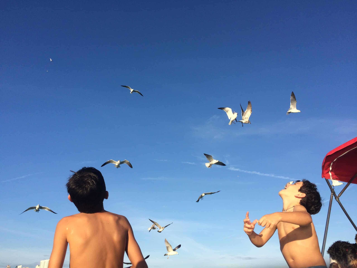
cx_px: 178
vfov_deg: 48.2
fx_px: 299
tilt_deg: +27.3
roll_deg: +1.0
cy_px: 134
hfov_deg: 61.7
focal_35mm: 29
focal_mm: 4.15
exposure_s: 1/1953
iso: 32
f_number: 2.2
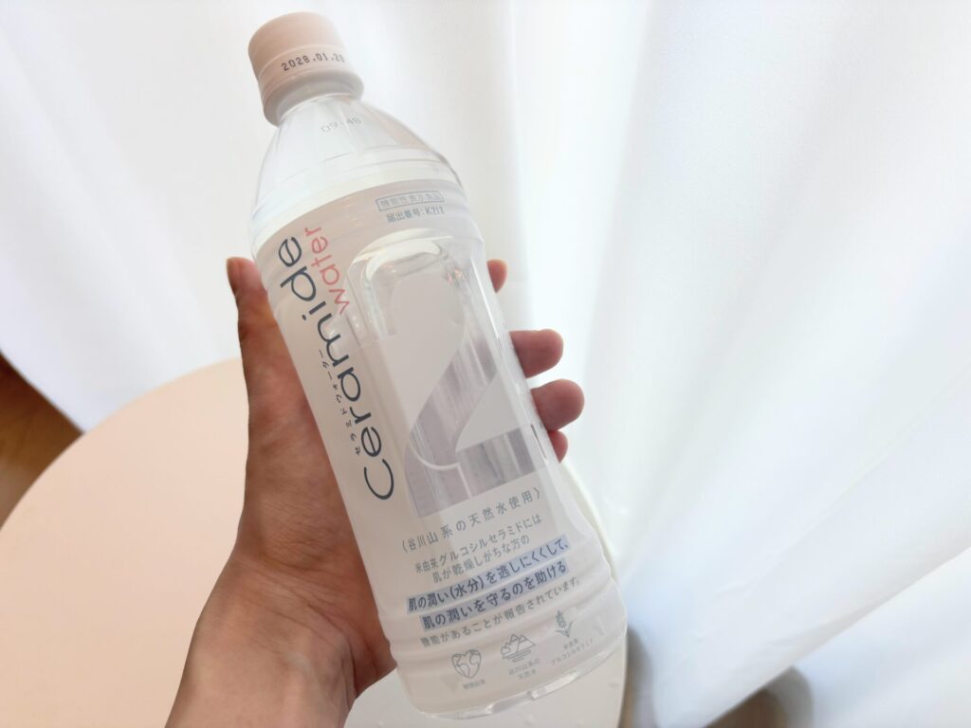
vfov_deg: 53.1
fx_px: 729
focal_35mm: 26
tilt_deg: -54.5
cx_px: 486
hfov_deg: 67.3
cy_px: 364
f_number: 1.6
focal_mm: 5.96
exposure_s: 1/149
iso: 40
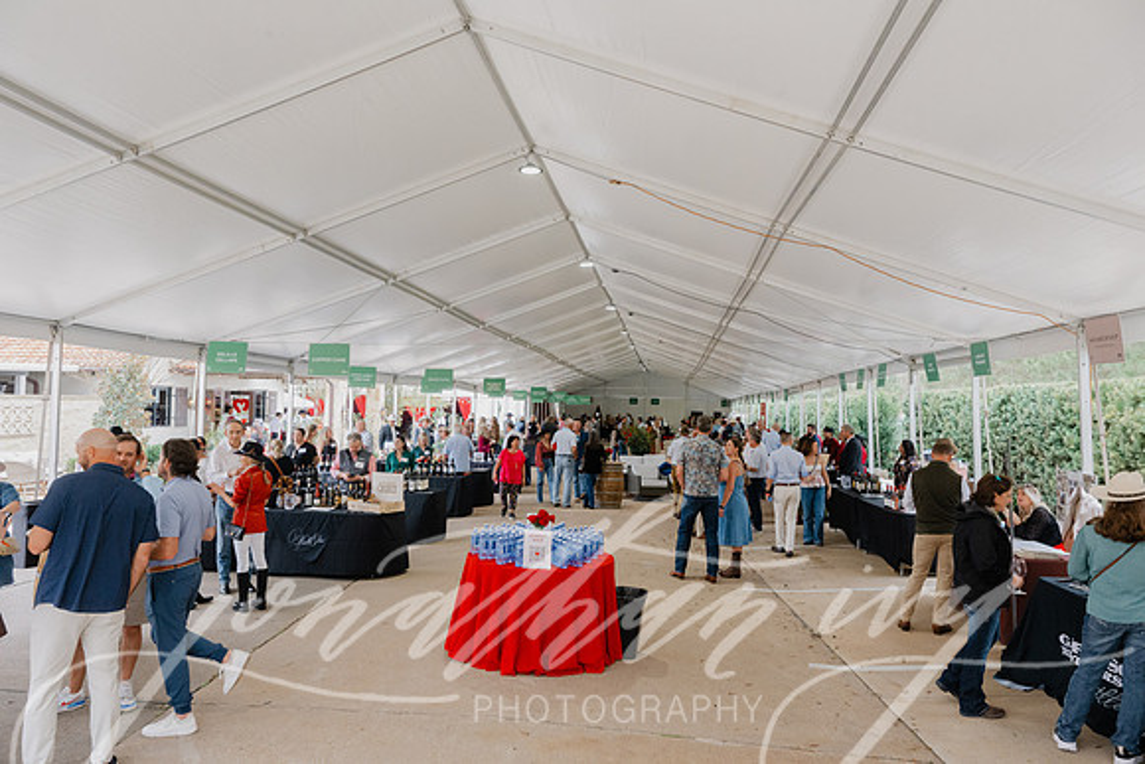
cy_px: 382
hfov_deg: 73.7
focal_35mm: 24
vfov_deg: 53.2
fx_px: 763
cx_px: 572
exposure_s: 1/125
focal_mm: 24
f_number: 10
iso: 1800
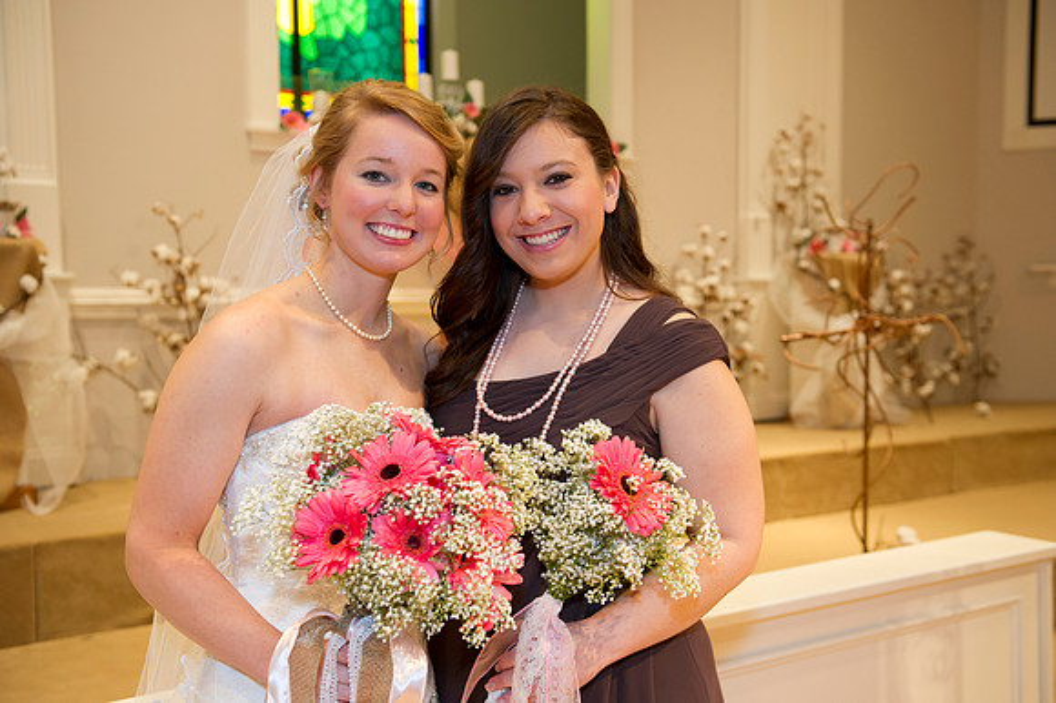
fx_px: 1231
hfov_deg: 46.4
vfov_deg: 31.9
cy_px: 352
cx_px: 528
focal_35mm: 42
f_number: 4
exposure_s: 1/80
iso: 1250
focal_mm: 42
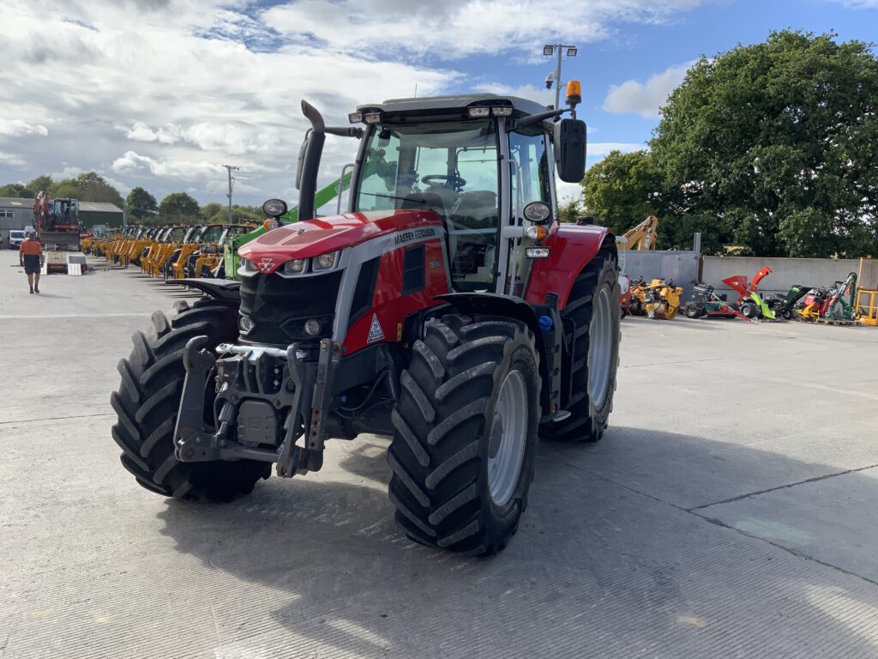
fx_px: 736
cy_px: 330
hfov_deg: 61.7
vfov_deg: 48.2
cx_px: 439
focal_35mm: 29
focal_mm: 3
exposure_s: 1/1412
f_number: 1.8
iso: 16
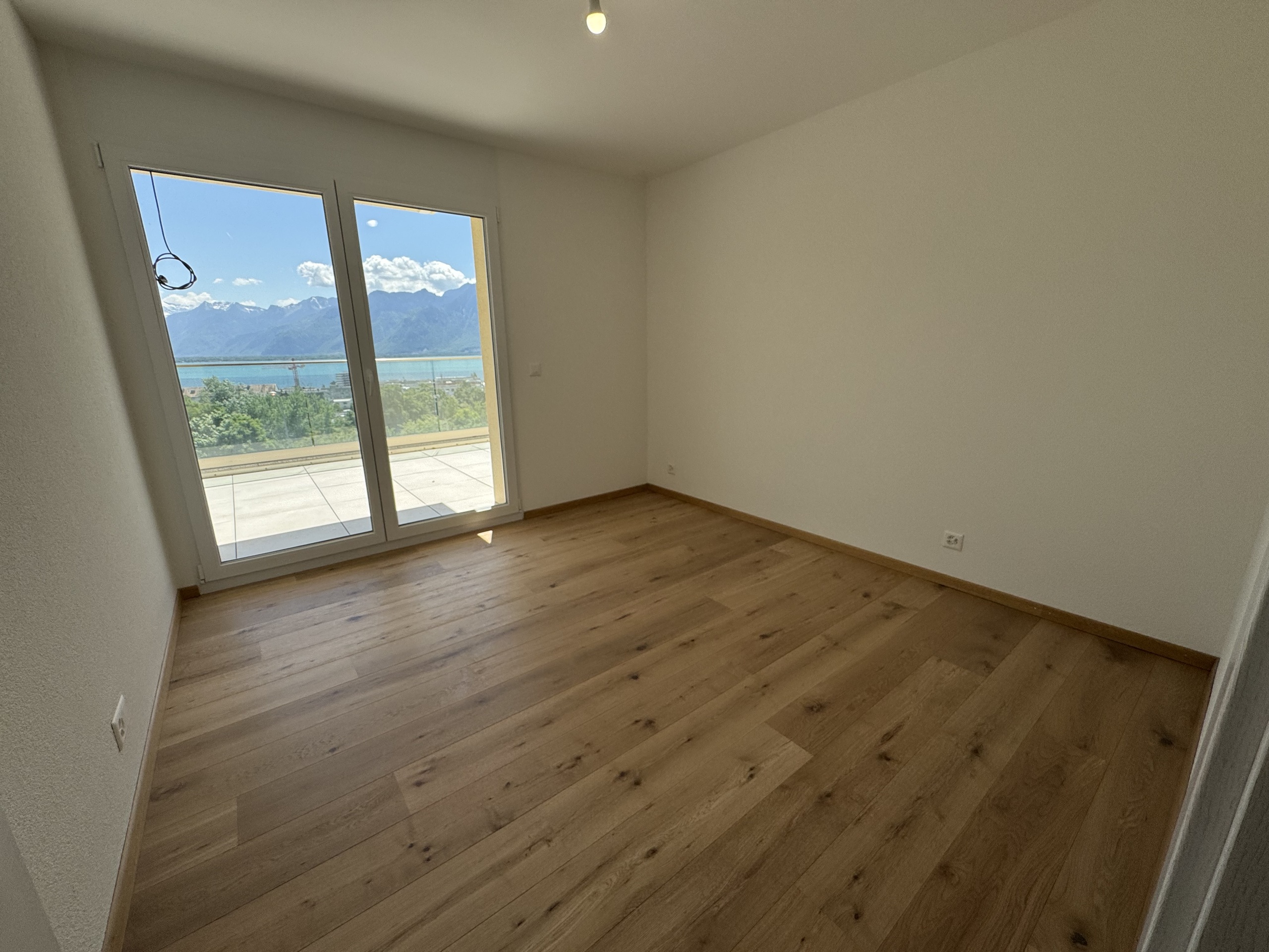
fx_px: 513
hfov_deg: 102.1
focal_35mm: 14
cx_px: 634
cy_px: 476
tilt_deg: -14.2
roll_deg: +1.0
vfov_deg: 85.7
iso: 50
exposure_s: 1/1299
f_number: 2.2
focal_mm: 2.22
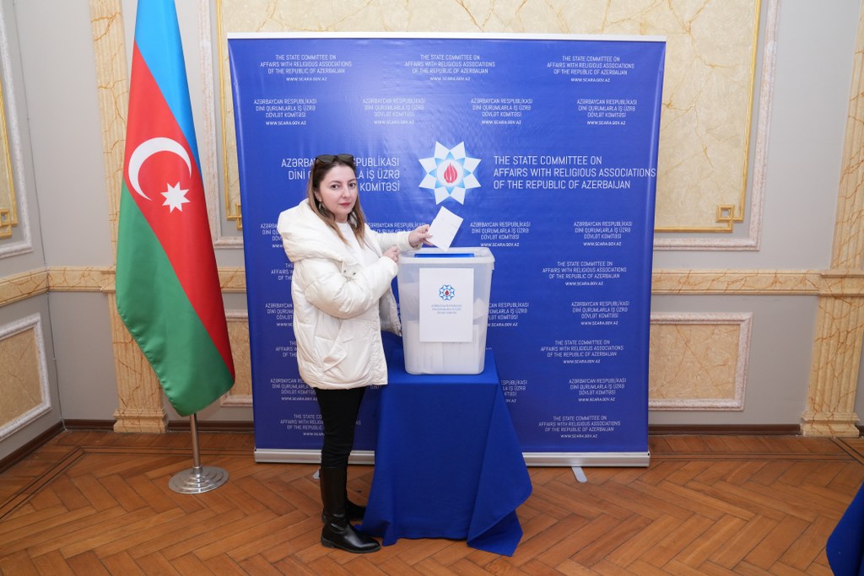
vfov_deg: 46.4
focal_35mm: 28
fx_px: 672
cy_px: 288
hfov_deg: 65.5
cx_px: 432
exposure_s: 1/200
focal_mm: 28
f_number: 5
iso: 1600
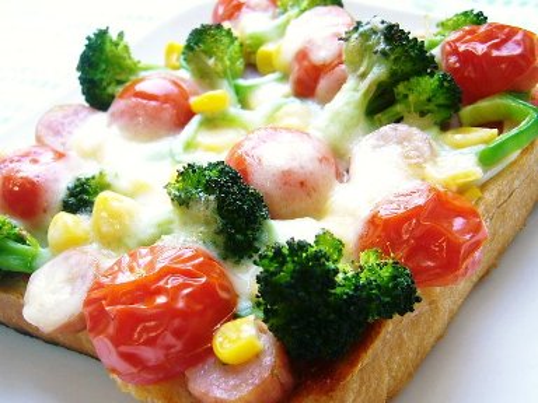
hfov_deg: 38.9
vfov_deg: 29.7
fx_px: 762
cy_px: 202
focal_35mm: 49
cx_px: 269
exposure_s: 1/30
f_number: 2.9
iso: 80
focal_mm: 6
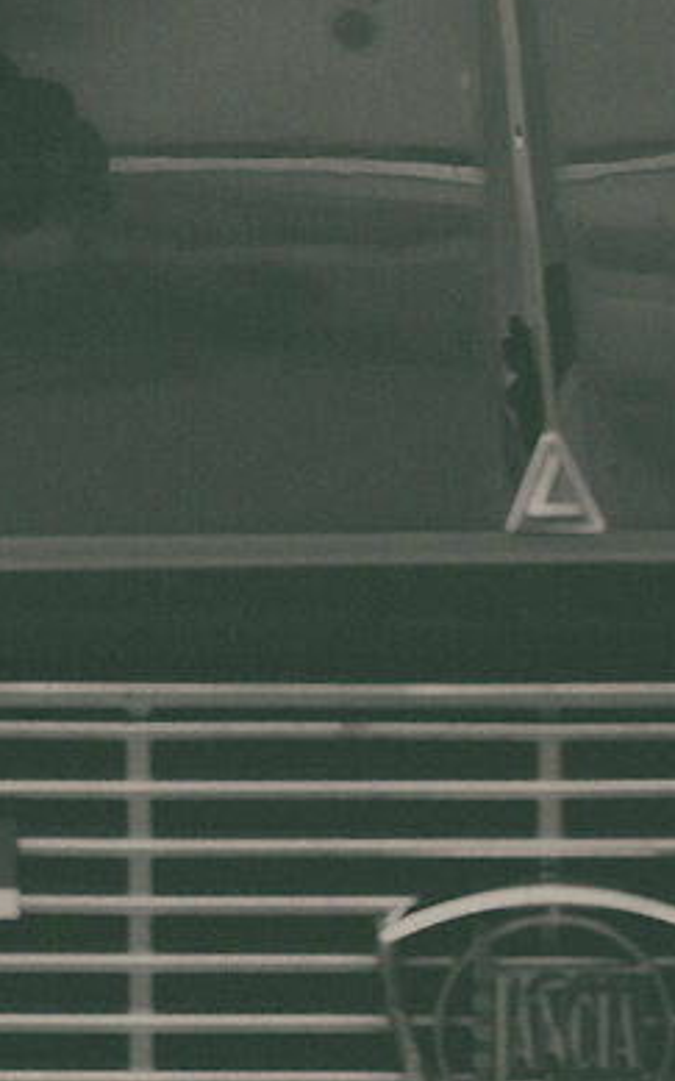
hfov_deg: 2.3
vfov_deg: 3.7
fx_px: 16666
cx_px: -469
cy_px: 156
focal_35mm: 566
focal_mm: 90
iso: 500
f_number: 2.8
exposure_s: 1/1000
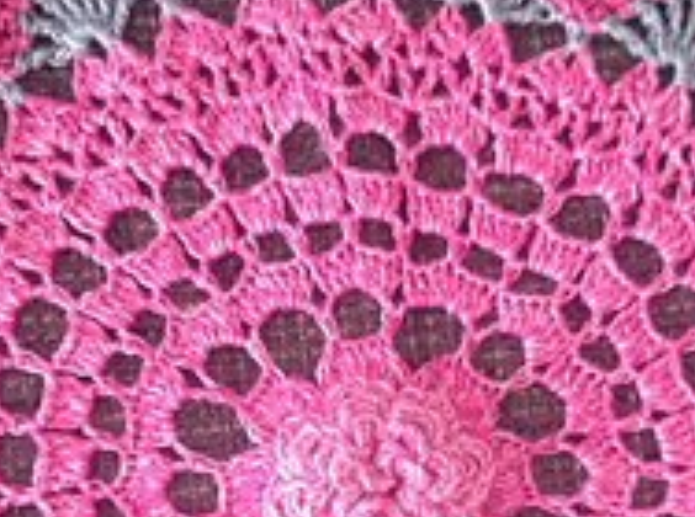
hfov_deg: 21.1
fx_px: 1862
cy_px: 486
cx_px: 440
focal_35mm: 93
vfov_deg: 15.6
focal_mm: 4.28
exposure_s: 1/15
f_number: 2.4
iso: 640
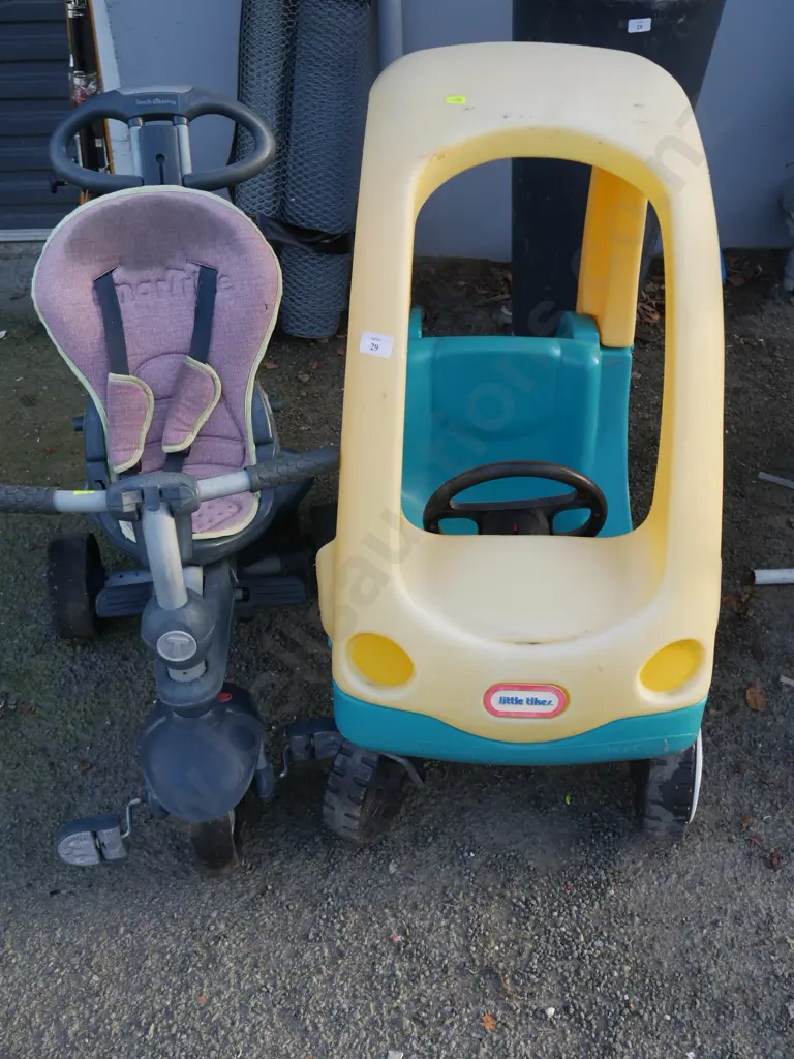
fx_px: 979
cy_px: 530
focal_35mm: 32
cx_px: 397
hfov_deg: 44.2
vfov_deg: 56.8
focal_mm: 16
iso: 200
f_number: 4.5
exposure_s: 1/125
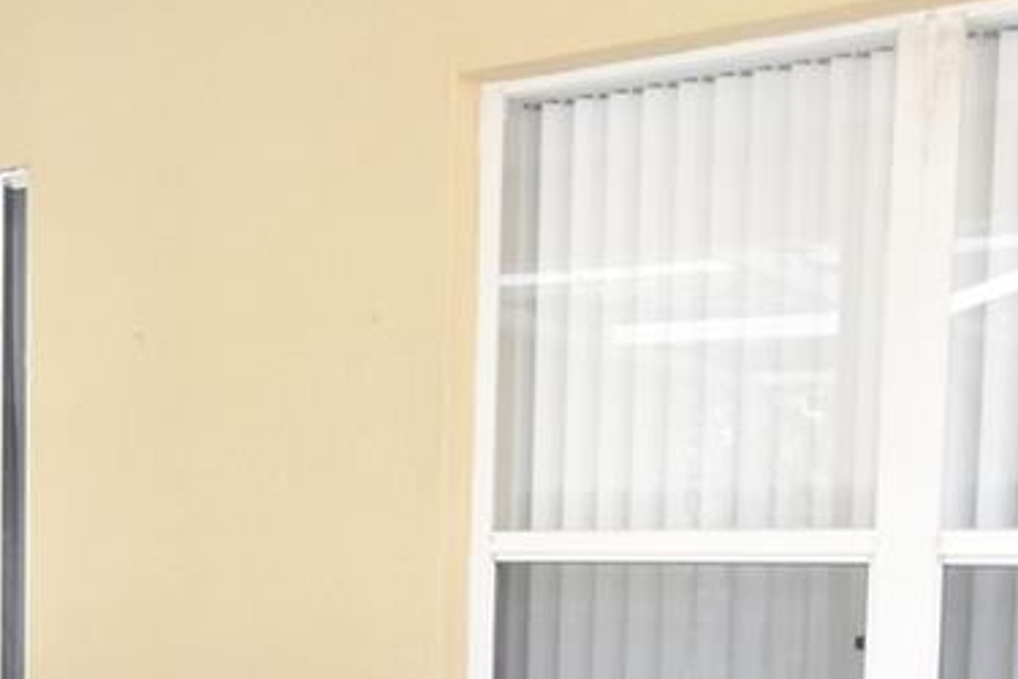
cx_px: 307
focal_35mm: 64
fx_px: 1810
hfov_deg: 31.1
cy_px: 744
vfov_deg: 20.3
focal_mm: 10
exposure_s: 1/100
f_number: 5
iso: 400
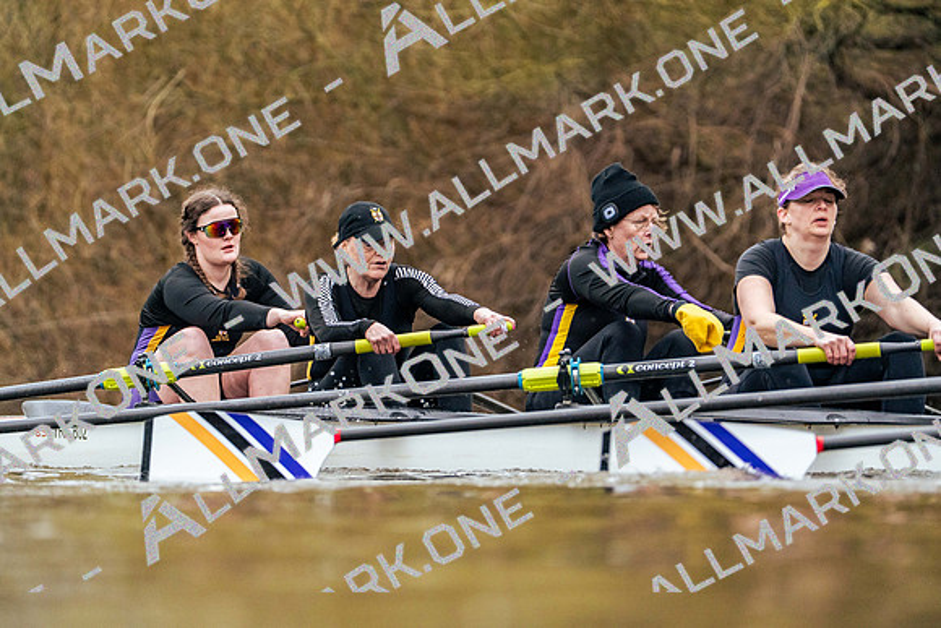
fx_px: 10562
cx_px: 470
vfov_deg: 3.4
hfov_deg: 5.1
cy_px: 314
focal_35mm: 404
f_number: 6.3
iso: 5000
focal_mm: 404
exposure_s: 1/2000
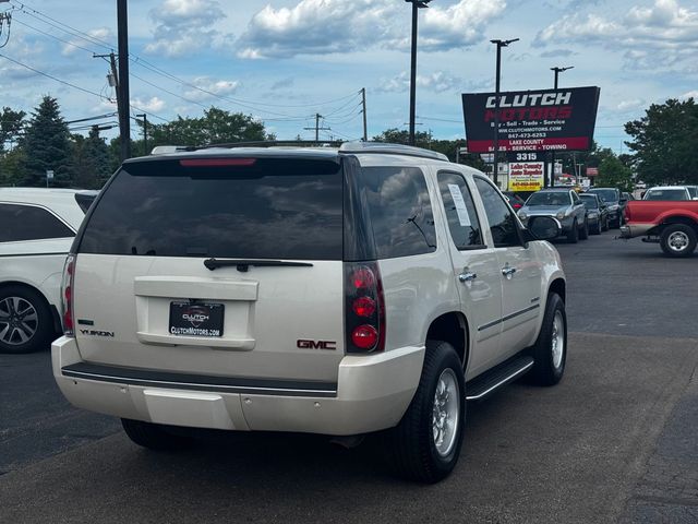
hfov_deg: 39.7
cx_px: 349
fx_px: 968
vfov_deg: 30.3
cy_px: 262
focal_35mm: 48
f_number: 1.78
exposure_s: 1/5376
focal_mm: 6.76
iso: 64
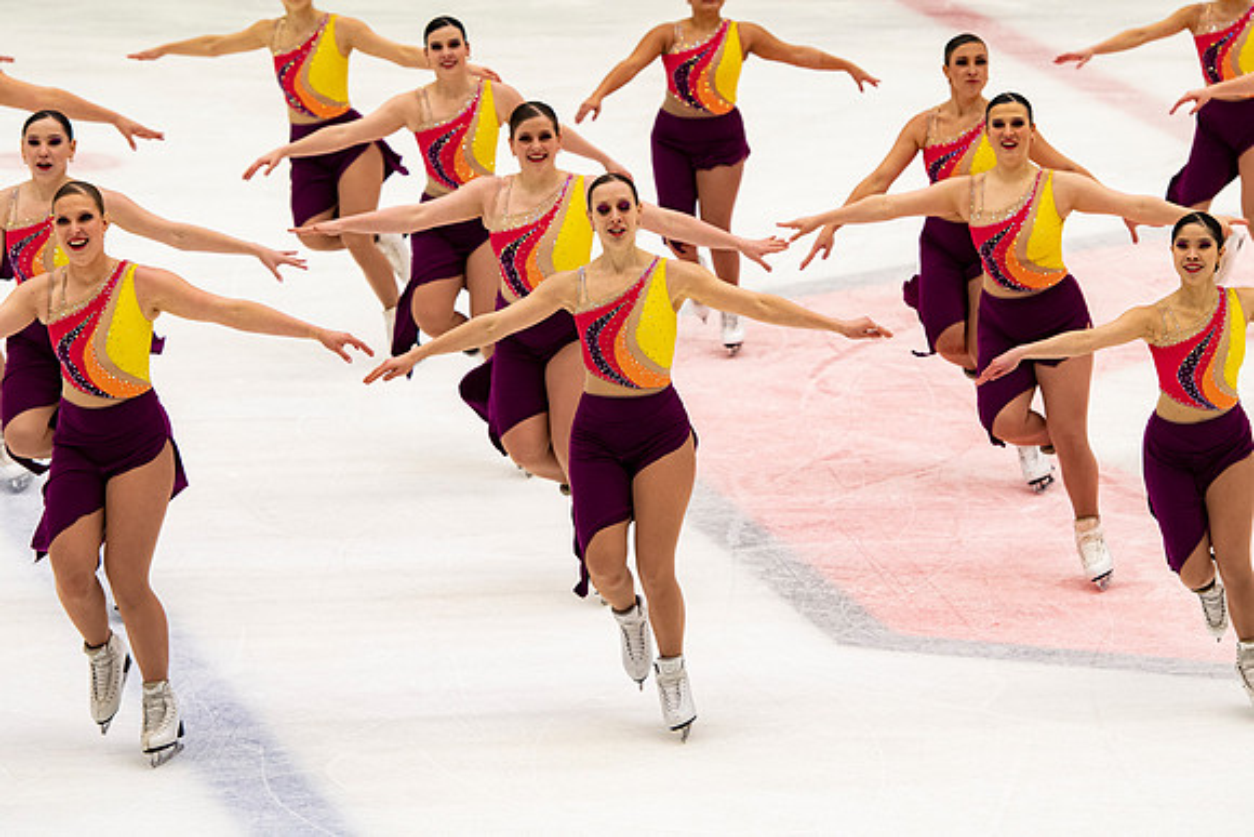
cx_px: 627
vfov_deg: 6.8
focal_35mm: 202
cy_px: 418
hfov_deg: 10.2
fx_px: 7055
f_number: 4
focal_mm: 135
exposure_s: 1/500
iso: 1100
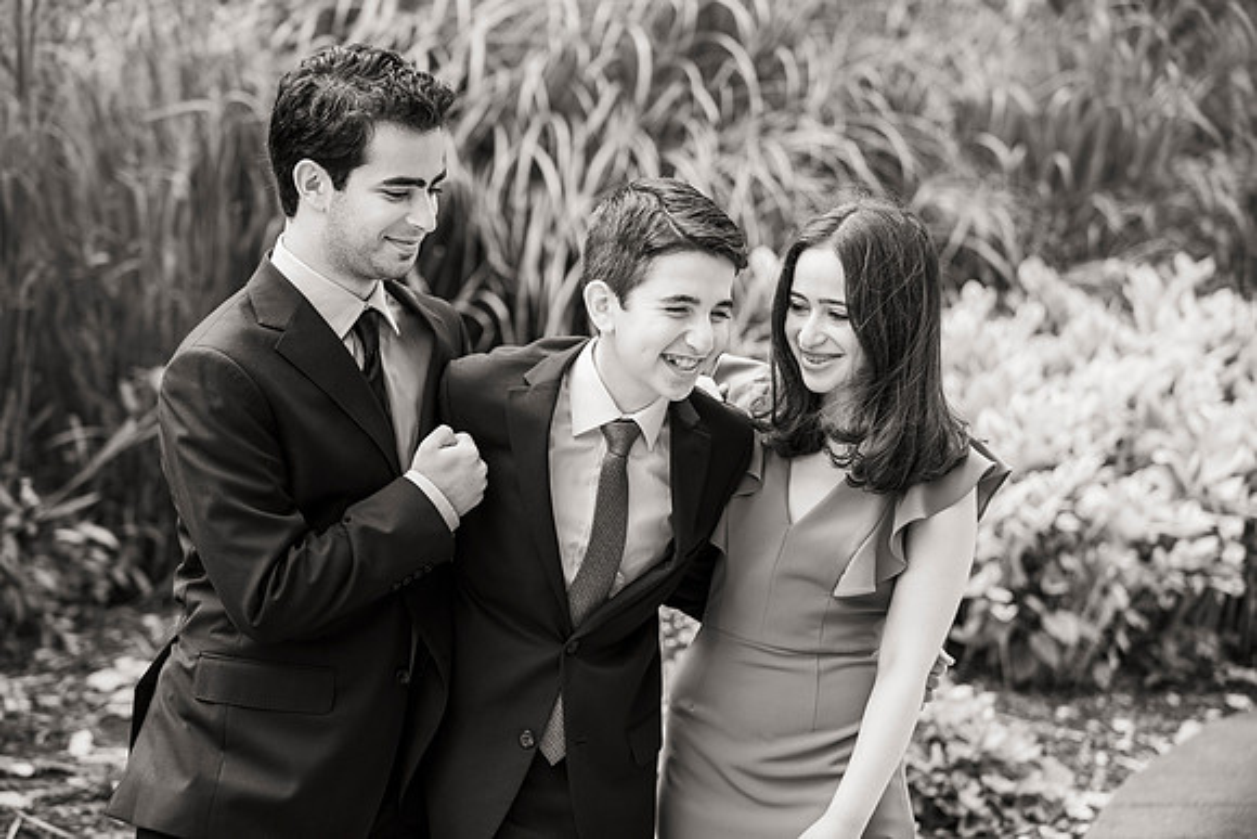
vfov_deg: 13.4
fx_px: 3562
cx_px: 628
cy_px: 420
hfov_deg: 20.0
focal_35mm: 102
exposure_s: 1/320
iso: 400
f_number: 3.5
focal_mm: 102
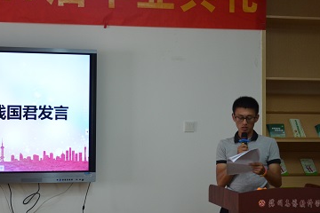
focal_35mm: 70
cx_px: 105
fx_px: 622
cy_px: 83
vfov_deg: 19.4
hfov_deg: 28.6
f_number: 4
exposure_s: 1/125
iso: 900
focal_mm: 28
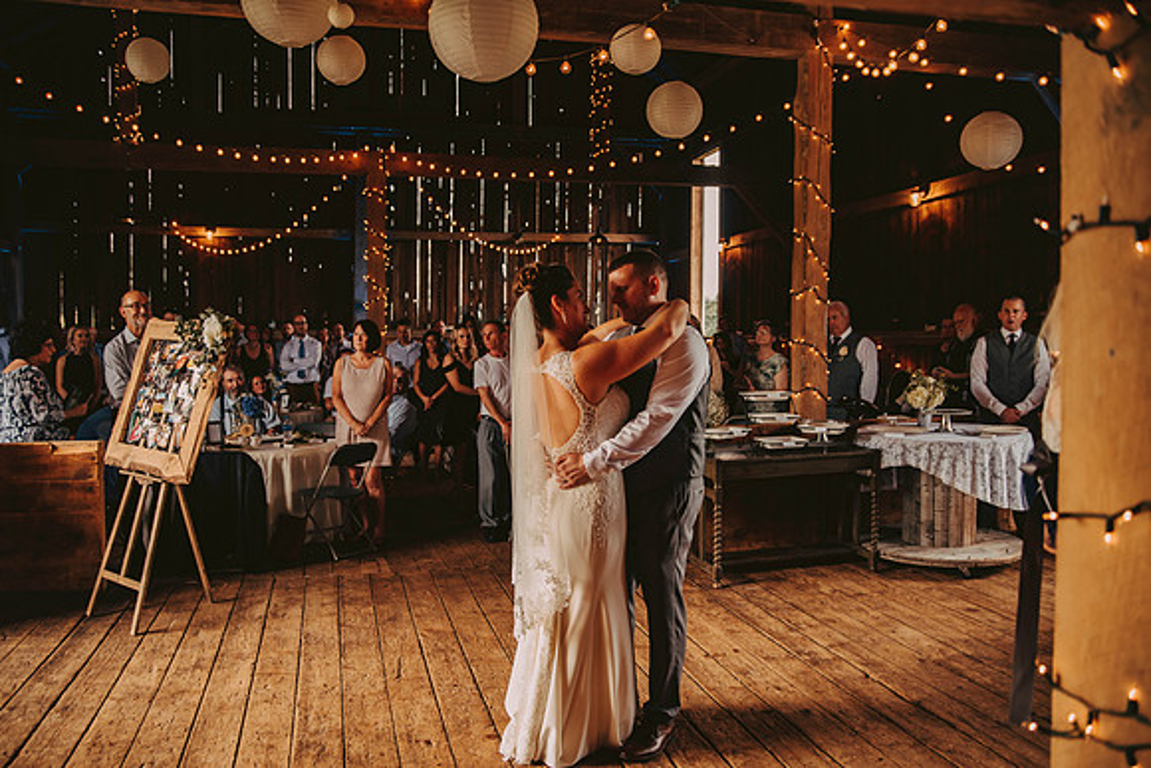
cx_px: 576
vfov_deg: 46.4
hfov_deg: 65.5
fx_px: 895
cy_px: 384
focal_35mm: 28
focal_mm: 28
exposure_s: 1/60
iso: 400
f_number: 2.8
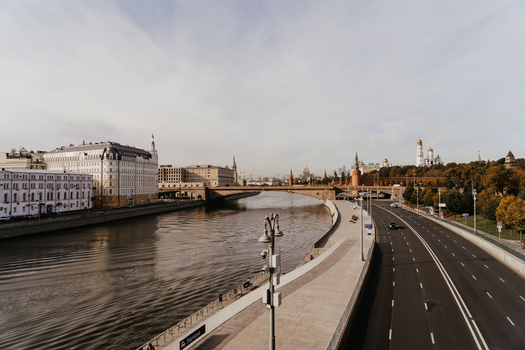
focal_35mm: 24
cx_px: 262
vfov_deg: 53.1
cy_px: 175
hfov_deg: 73.7
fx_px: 350
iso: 100
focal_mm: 24
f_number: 4
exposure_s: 1/500
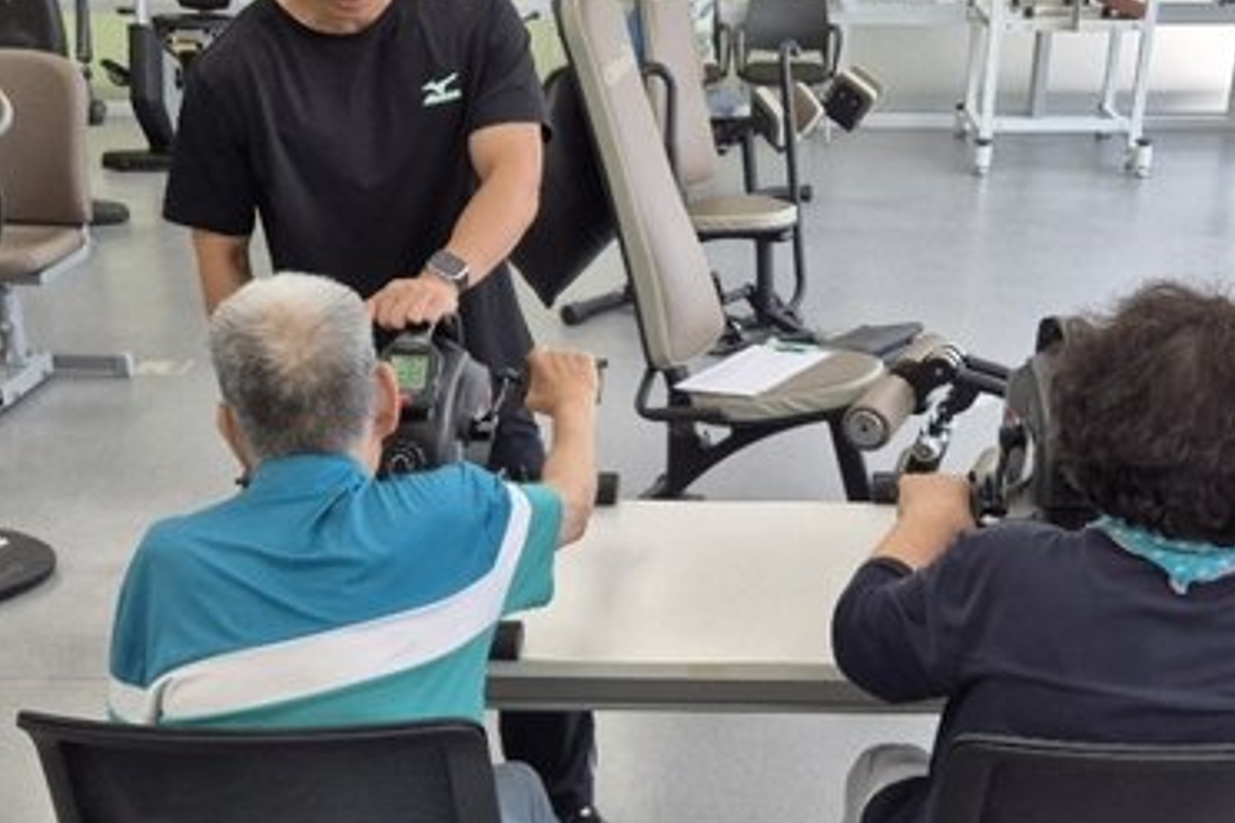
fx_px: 1544
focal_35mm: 45
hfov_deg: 43.5
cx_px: 681
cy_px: 589
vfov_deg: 29.5
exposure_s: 1/180
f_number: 1.8
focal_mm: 5.4
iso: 80
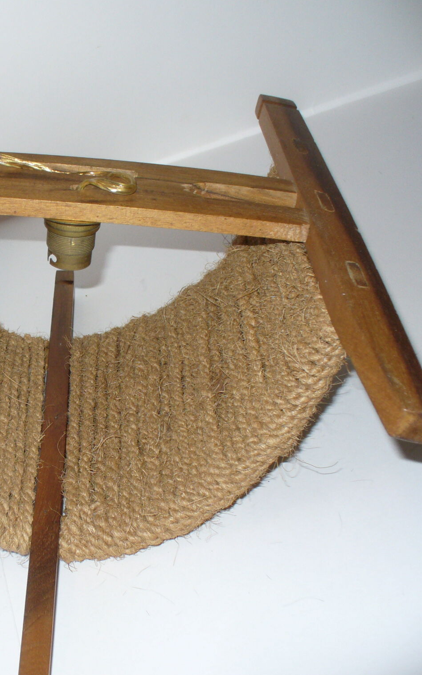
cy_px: 336
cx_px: 21
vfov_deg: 38.2
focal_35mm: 53
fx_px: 976
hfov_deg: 23.6
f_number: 2.8
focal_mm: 6.1
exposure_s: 1/30
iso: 100
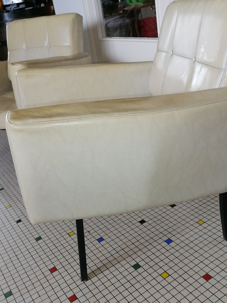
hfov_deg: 37.7
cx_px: 120
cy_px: 170
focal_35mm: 38
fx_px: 332
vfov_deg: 48.9
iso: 80
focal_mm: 5.4
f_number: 1.8
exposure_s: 1/33.3
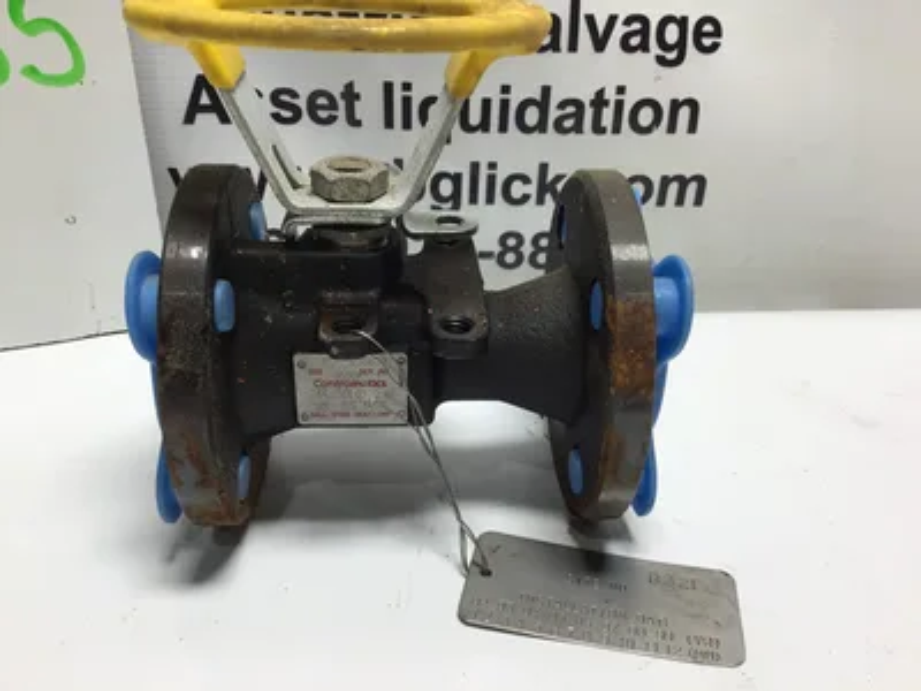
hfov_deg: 58.4
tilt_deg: -24.8
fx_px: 825
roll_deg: -0.8
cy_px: 346
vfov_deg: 45.4
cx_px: 460
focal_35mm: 31
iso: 25
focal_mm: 3.3
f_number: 2.4
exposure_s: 1/104
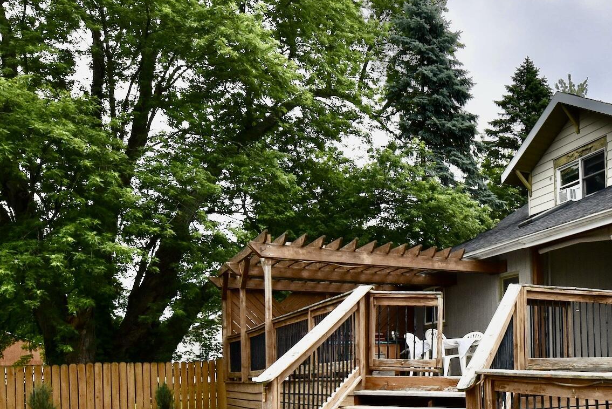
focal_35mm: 37
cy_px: 343
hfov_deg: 46.1
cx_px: 567
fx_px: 629
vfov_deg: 34.6
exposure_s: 1/640
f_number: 11
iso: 800
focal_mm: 14
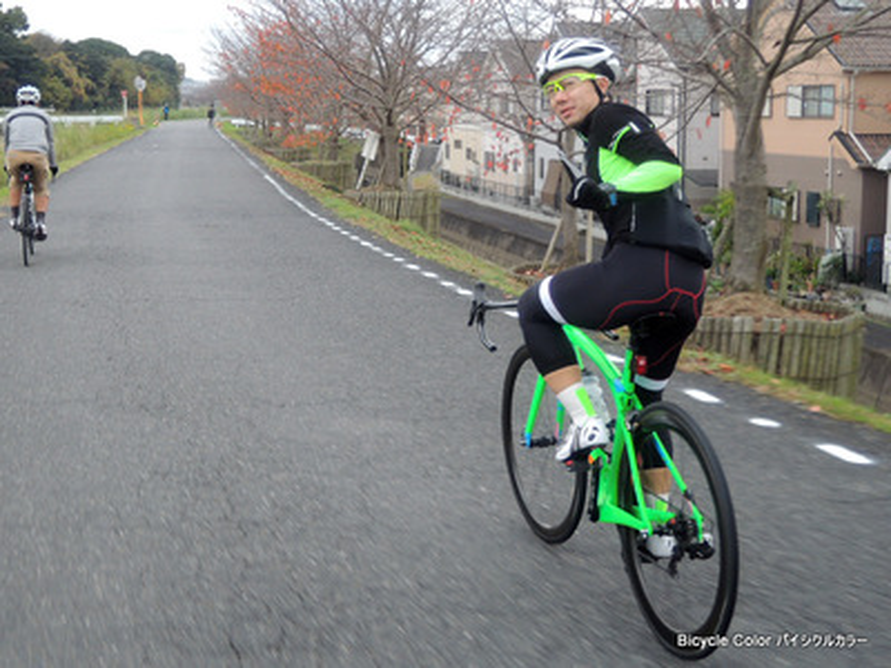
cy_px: 334
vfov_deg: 40.7
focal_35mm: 35
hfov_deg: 52.6
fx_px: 901
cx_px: 446
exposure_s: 1/100
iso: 100
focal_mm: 6.3
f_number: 2.5
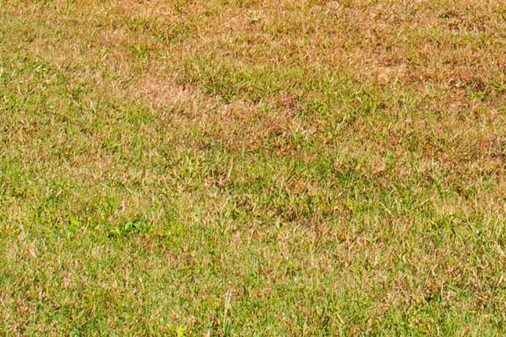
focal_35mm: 114
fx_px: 1602
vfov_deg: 11.2
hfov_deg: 16.1
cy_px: -260
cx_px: 799
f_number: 8
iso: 100
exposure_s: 1/125
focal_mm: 10
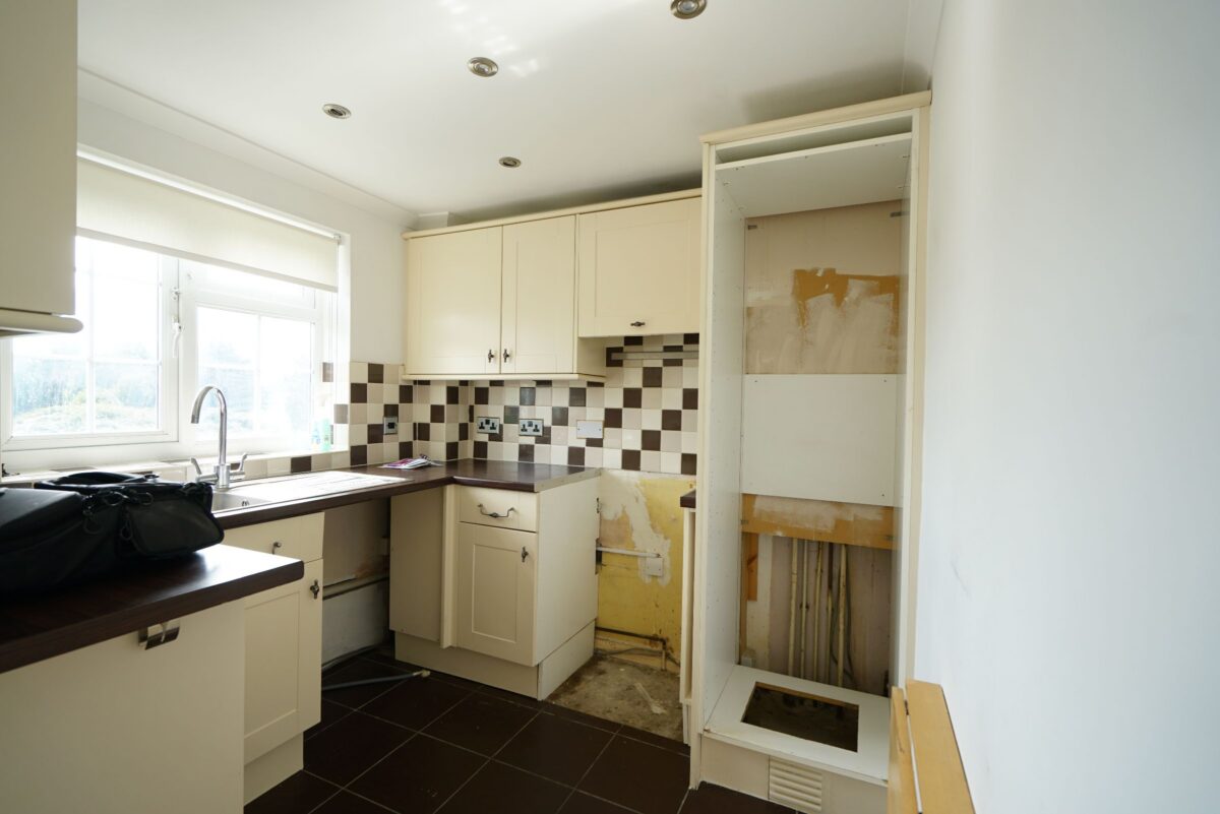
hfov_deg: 96.7
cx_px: 610
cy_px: 407
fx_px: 542
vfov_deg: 73.8
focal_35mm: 16
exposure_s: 1/200
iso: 400
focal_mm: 16
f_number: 4
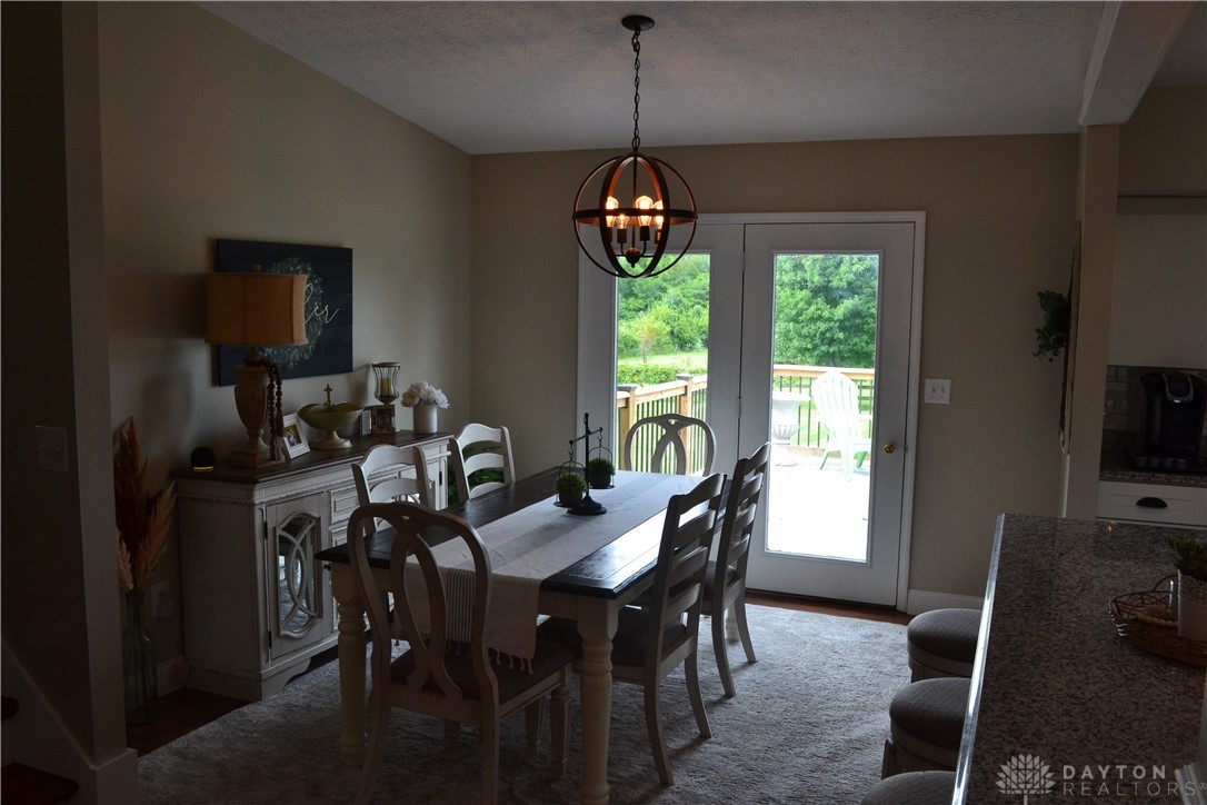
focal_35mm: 30
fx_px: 1006
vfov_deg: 43.6
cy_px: 402
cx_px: 604
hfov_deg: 61.9
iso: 400
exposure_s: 1/80
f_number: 8
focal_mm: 20
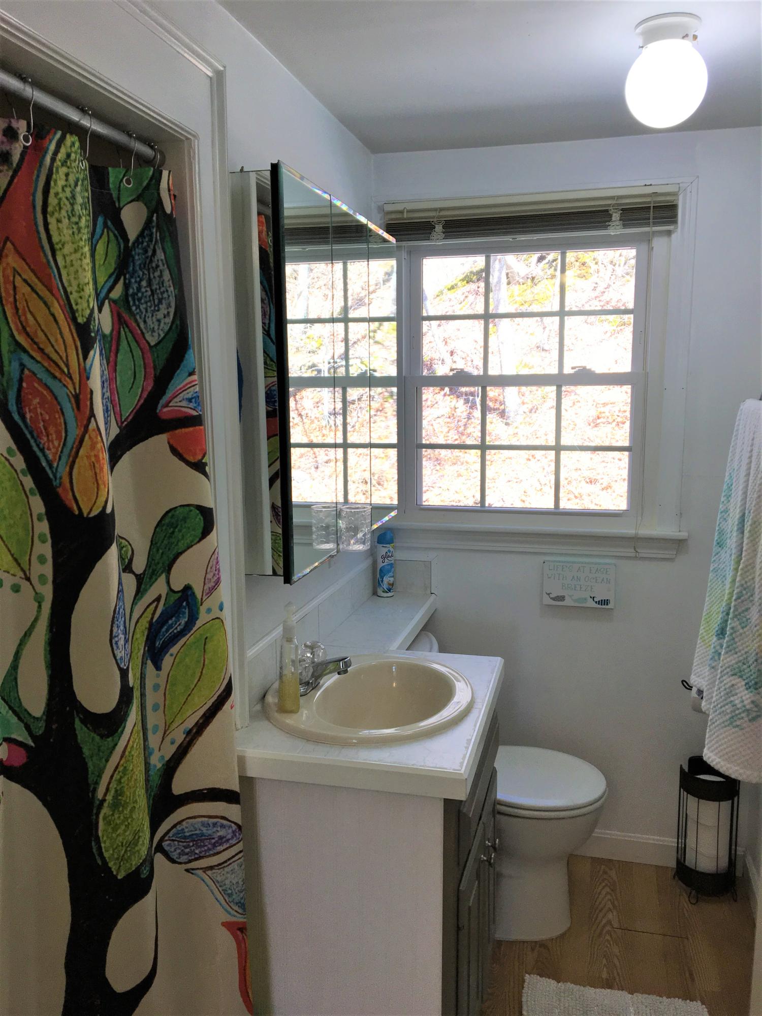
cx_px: 381
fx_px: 851
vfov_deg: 61.7
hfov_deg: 48.2
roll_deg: +1.0
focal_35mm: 29
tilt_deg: -8.8
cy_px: 508
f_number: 2.2
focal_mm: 4.15
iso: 32
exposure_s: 1/120
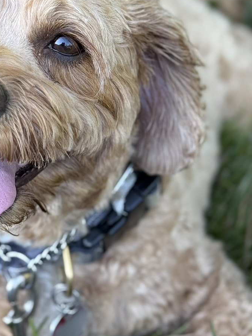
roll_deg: +1.1
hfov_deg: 13.6
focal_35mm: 109
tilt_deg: -30.3
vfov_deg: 17.9
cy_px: 85
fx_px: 1059
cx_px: 103
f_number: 1.78
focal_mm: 6.76
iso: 80
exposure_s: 1/427
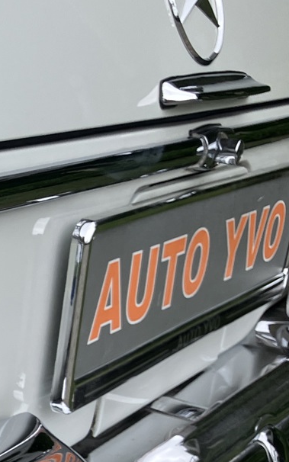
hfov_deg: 11.9
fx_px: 1184
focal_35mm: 94
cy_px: 353
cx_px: -345
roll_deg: +0.6
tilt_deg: -17.7
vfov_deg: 21.9
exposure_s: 1/540
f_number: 1.8
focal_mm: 3.99
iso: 32
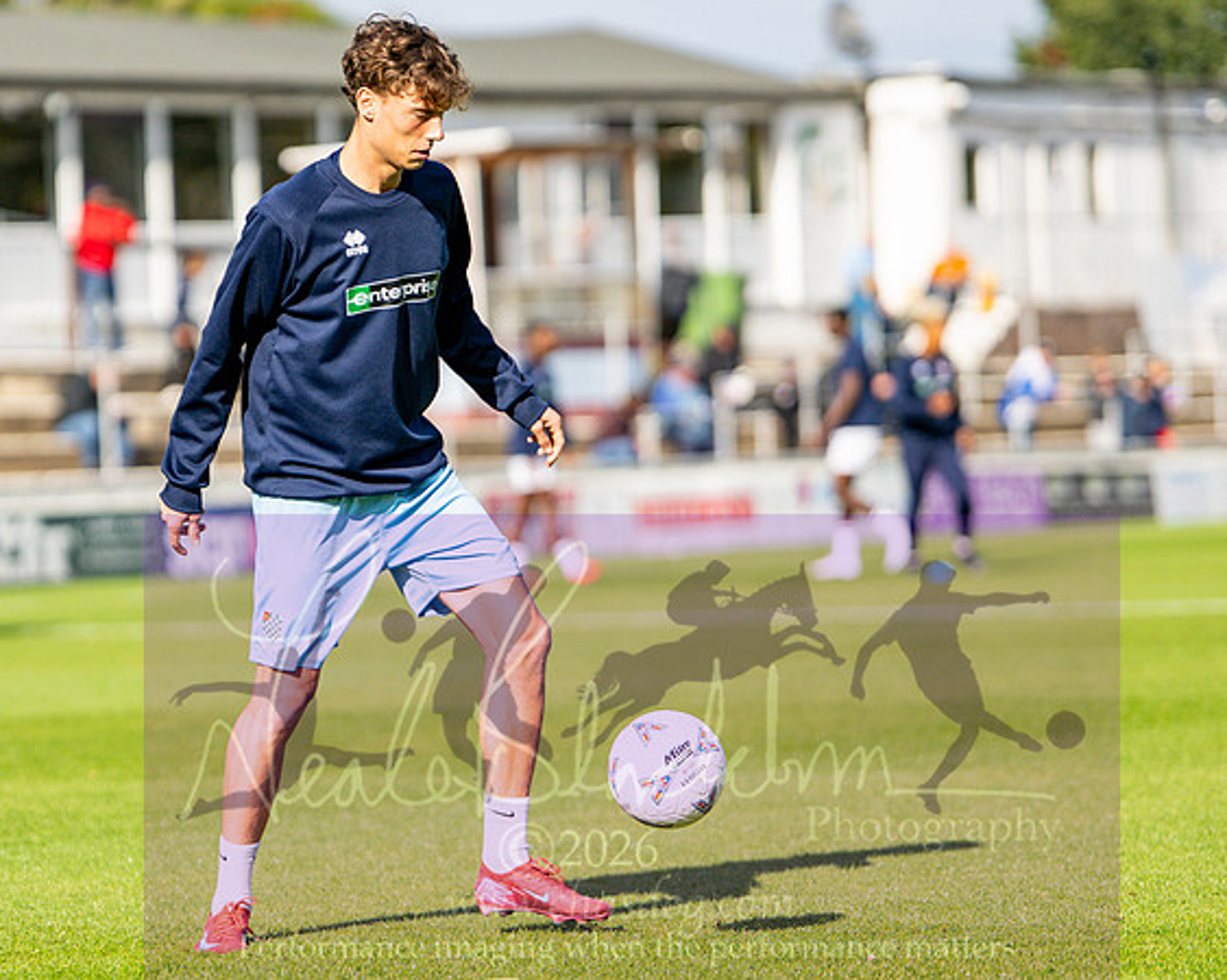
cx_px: 283
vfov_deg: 7.3
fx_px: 7649
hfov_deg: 9.2
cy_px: 392
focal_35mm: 211
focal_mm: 85
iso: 100
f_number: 1.4
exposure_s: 1/8000
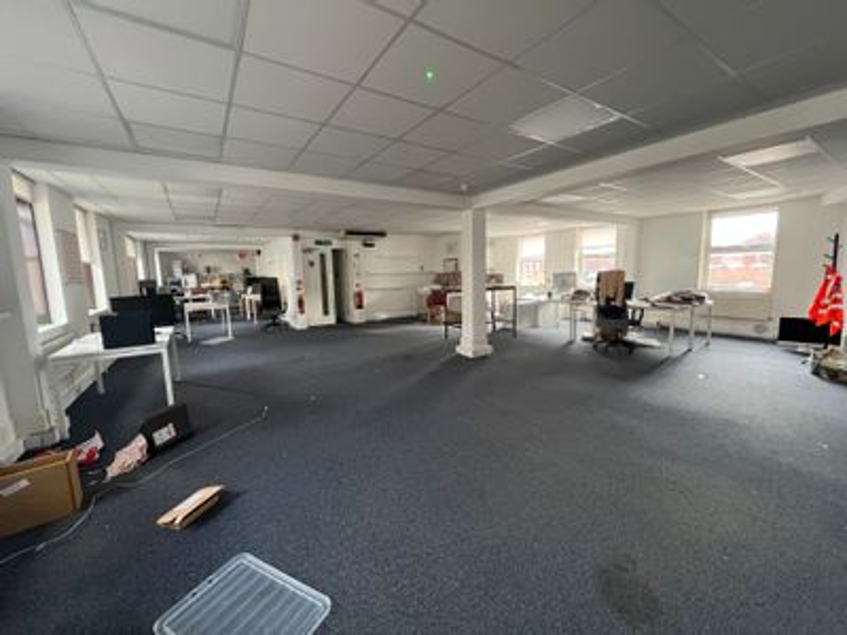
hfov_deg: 106.2
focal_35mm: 13
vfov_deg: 89.9
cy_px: 318
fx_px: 318
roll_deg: +0.8
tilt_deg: -8.2
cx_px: 424
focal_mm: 1.57
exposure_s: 1/60
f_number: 1.8
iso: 320
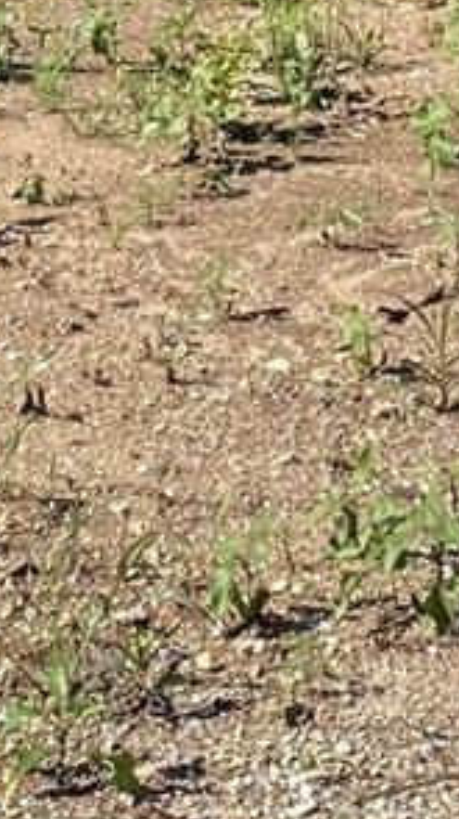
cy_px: -265
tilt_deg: -7.8
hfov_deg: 8.1
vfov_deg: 13.9
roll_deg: -0.1
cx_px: 6
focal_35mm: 148
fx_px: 3208
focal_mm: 4.25
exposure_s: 1/1838
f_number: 1.8
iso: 32
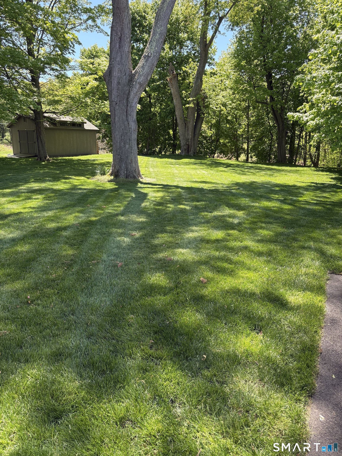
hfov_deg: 53.1
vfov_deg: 67.3
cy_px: 228
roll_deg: -0.3
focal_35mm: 26
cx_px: 171
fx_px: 343
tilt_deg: -14.6
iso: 64
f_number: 1.6
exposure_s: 1/492
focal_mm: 5.96
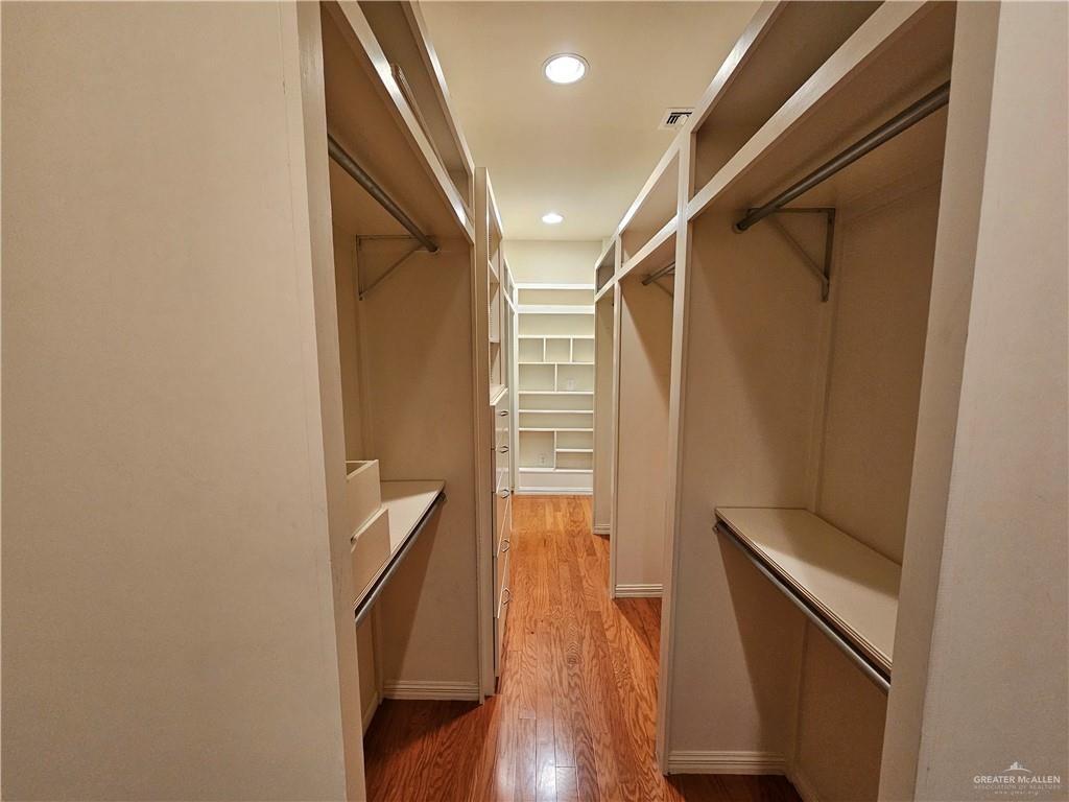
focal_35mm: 13
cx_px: 534
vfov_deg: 89.9
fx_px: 401
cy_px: 401
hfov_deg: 106.2
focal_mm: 2.2
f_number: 2.2
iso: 320
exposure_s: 1/30
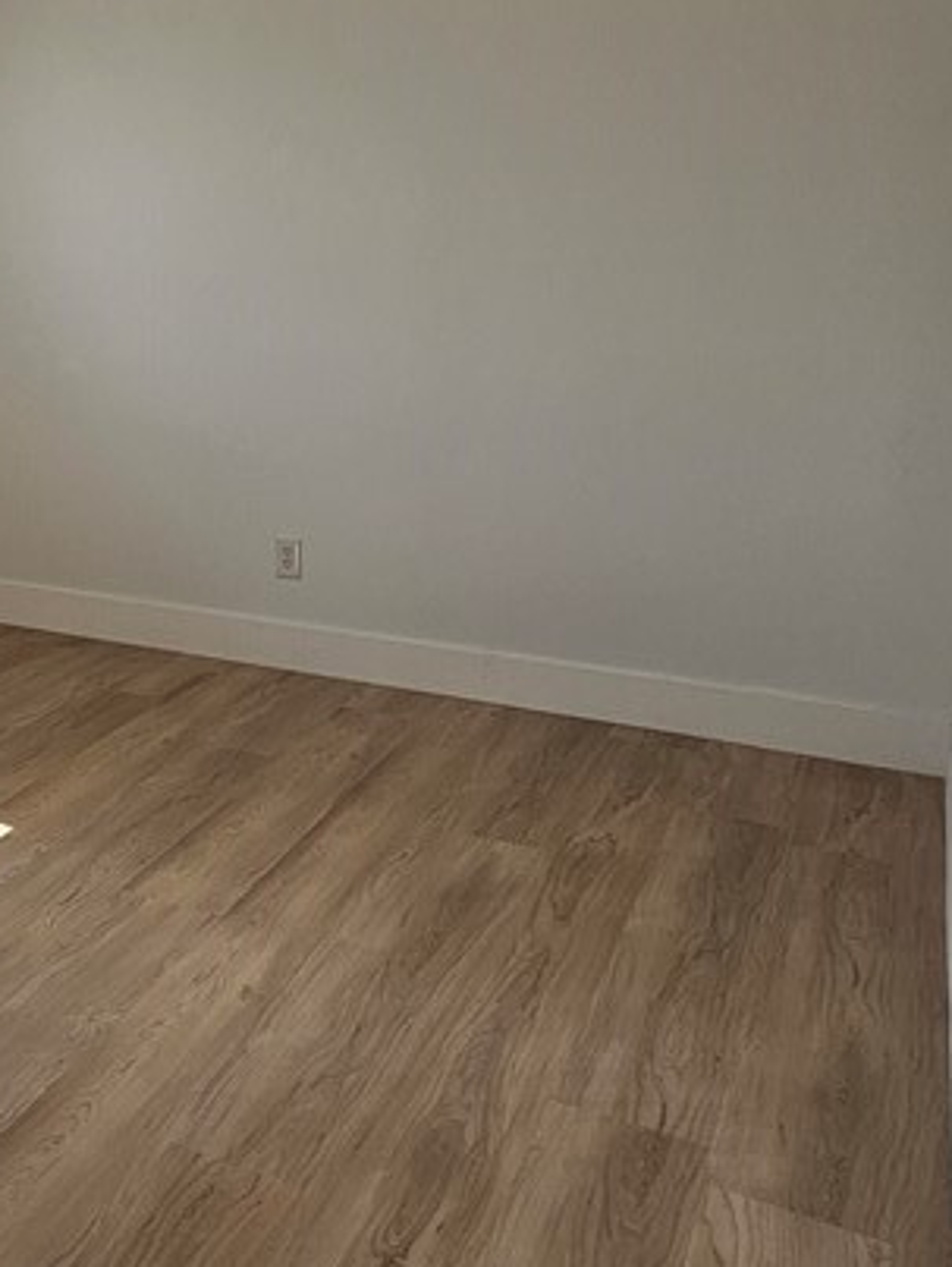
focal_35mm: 33
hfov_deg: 40.1
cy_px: 626
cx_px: 113
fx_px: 1208
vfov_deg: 55.3
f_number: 2.2
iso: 50
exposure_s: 1/201
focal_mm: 2.2
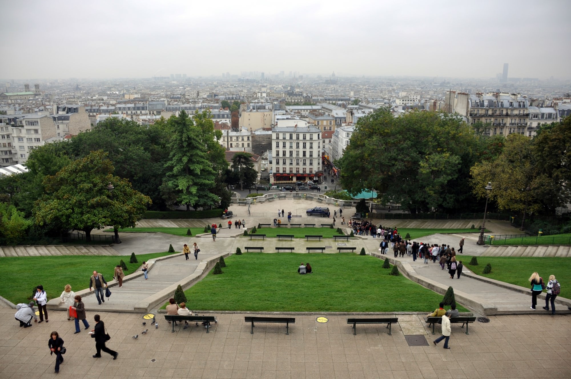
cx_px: 286
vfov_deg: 47.8
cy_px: 190
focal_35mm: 27
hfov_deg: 67.4
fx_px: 428
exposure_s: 1/50
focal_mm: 18
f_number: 4
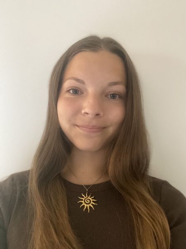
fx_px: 215
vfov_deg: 60.0
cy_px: 124
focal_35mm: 30
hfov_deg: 46.8
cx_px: 93
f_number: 2.2
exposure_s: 1/30
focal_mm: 2.71
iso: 640
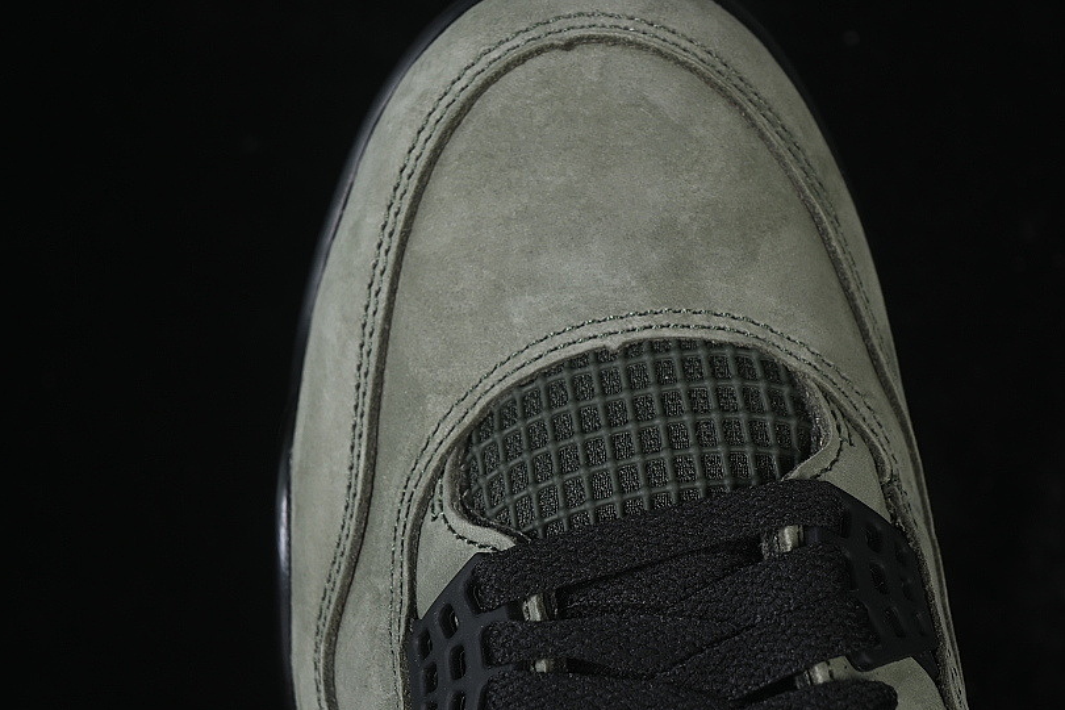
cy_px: 389
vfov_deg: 13.7
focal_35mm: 100
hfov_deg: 20.4
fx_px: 2958
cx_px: 592
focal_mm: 50
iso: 160
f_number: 6.3
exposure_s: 1/60
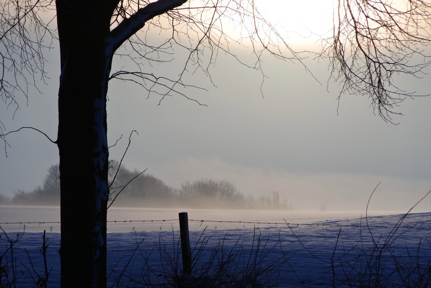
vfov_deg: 5.1
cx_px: 216
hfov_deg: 7.6
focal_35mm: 270
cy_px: 144
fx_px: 3235
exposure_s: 1/1000
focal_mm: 100
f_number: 5.6
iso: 160
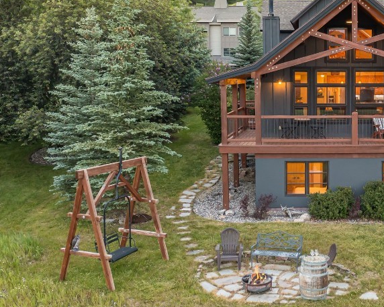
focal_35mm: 53
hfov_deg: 33.8
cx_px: 333
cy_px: 117
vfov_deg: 28.5
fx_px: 602
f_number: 3.2
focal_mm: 10.26
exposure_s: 1/20
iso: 200
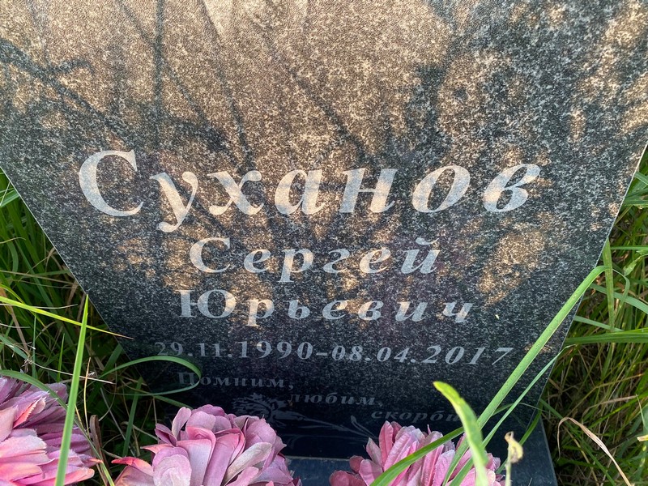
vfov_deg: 53.1
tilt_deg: -47.0
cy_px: 243
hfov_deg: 67.3
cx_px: 324
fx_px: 487
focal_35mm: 26
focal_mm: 4.25
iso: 64
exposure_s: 1/122
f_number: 1.8
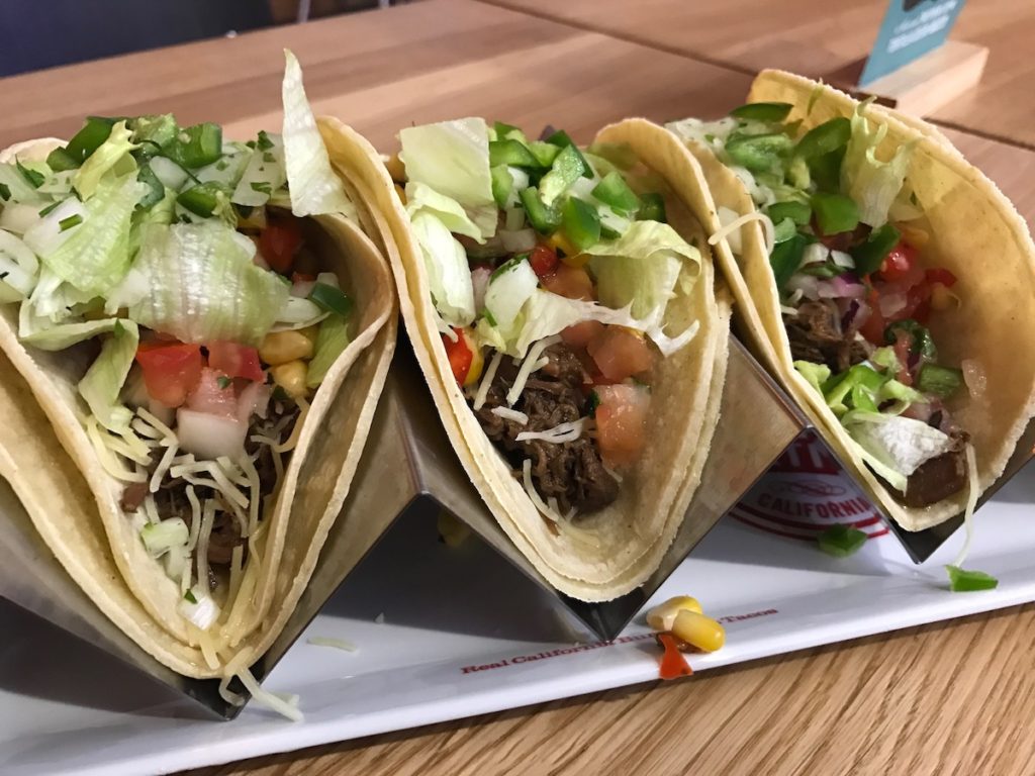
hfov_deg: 63.4
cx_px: 518
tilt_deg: -35.9
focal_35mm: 28
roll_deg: -1.8
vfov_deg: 49.7
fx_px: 837
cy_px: 388
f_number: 1.8
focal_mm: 3.99
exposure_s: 1/17
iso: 80
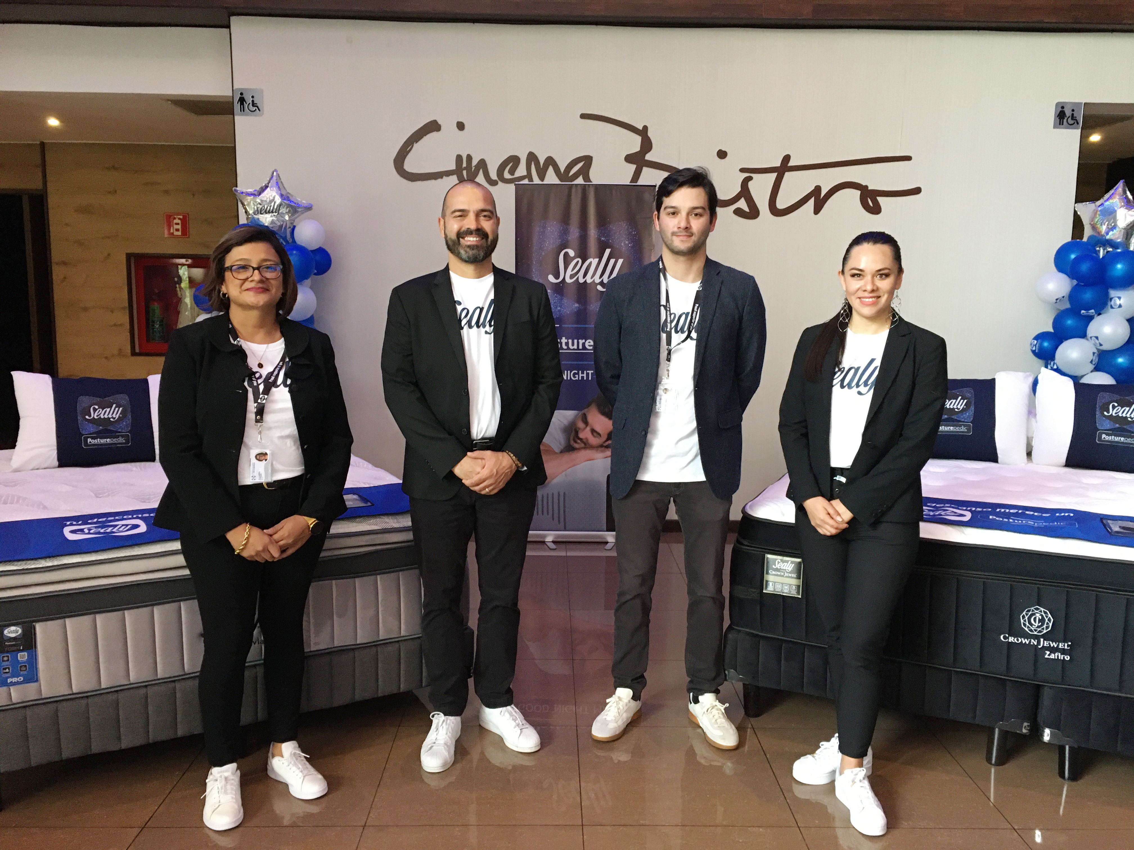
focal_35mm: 29
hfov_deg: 61.7
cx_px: 567
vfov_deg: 48.2
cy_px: 425
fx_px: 950
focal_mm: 4.15
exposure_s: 1/30
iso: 200
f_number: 2.2
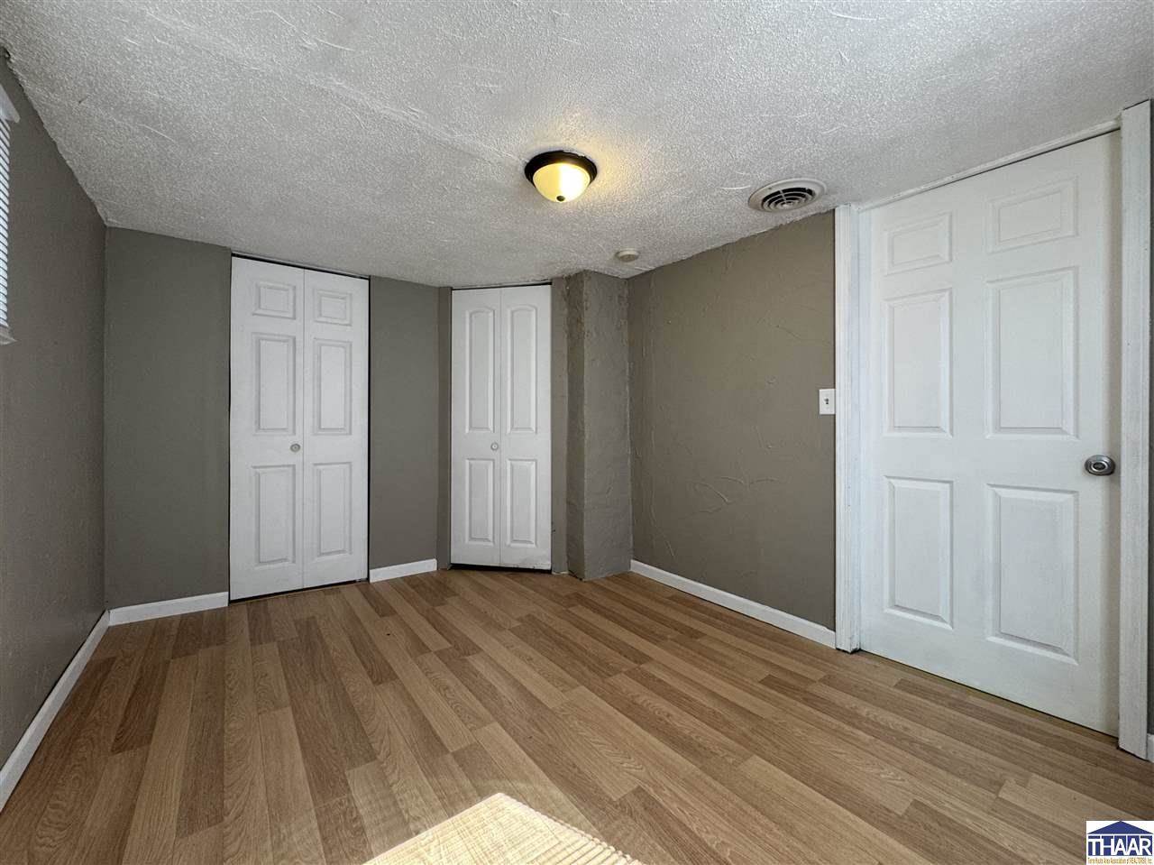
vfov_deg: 85.6
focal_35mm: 14
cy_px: 432
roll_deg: -0.4
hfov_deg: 102.1
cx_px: 577
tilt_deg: +0.2
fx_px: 467
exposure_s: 1/120
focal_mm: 2.22
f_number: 2.2
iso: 125
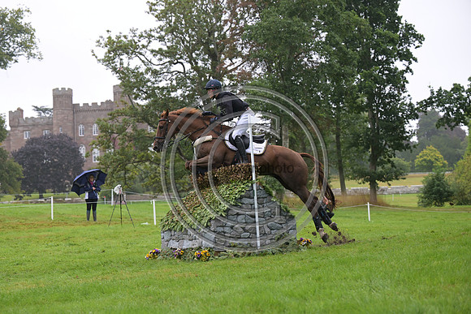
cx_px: 236
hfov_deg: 25.1
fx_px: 1060
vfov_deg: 16.9
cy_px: 157
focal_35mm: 81
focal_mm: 81
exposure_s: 1/1250
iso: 1600
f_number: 4
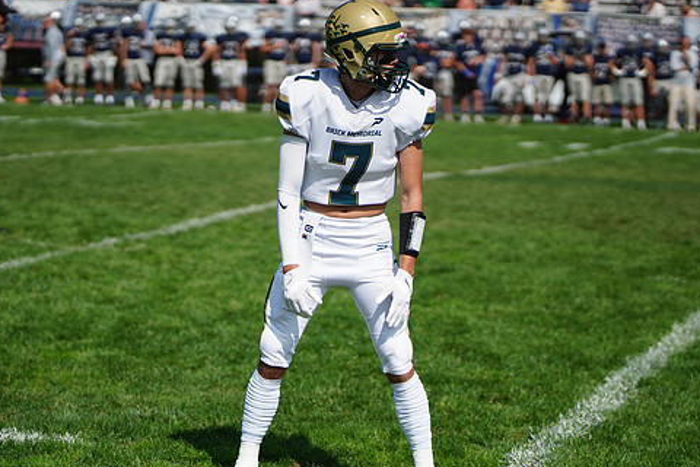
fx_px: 2819
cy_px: 242
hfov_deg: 14.2
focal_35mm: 145
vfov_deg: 9.5
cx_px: 338
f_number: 2.8
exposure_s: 1/8000
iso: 400
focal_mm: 120
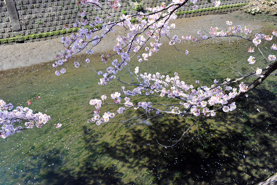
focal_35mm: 32
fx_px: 246
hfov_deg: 58.7
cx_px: 138
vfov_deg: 41.1
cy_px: 92
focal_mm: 32
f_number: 7.1
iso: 100
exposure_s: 1/50
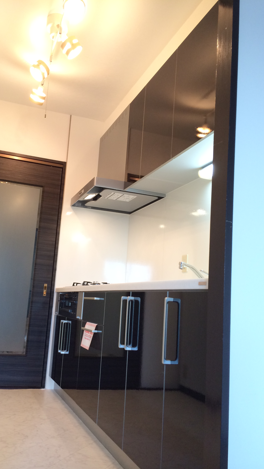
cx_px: 97
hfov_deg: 35.4
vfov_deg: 59.5
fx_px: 411
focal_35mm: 33
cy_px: 235
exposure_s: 1/30
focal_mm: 4.12
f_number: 2.2
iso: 80
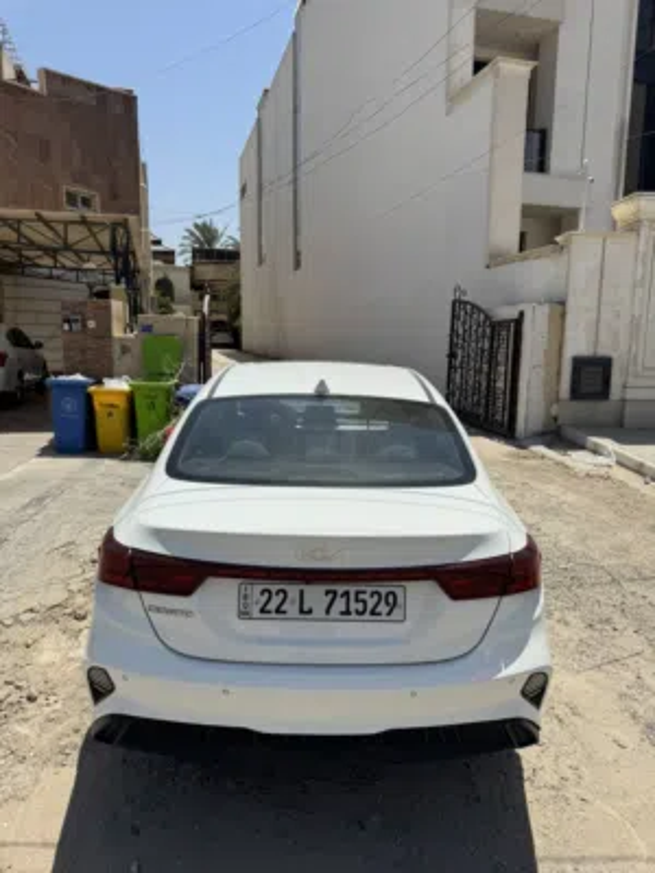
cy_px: 436
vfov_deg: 71.6
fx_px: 606
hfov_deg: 56.8
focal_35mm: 24
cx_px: 328
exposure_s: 1/7092
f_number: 1.78
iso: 80
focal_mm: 6.76
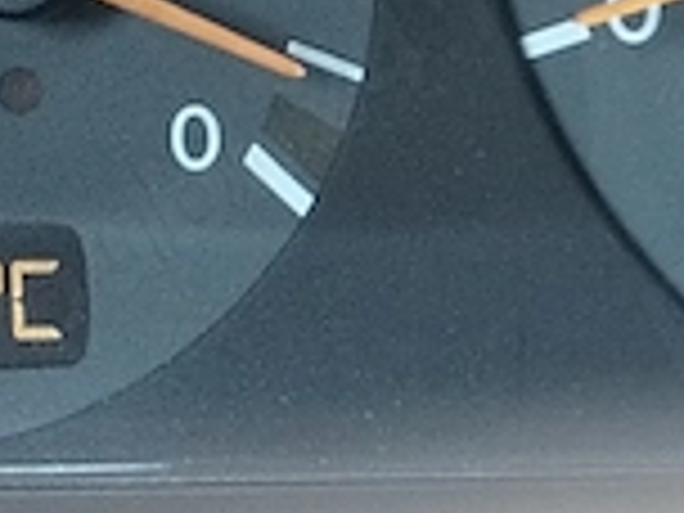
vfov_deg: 8.7
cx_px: 1238
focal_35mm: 170
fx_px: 3359
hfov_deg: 10.9
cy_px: 180
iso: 854
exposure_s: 1/33.3
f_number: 1.8
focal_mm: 4.75
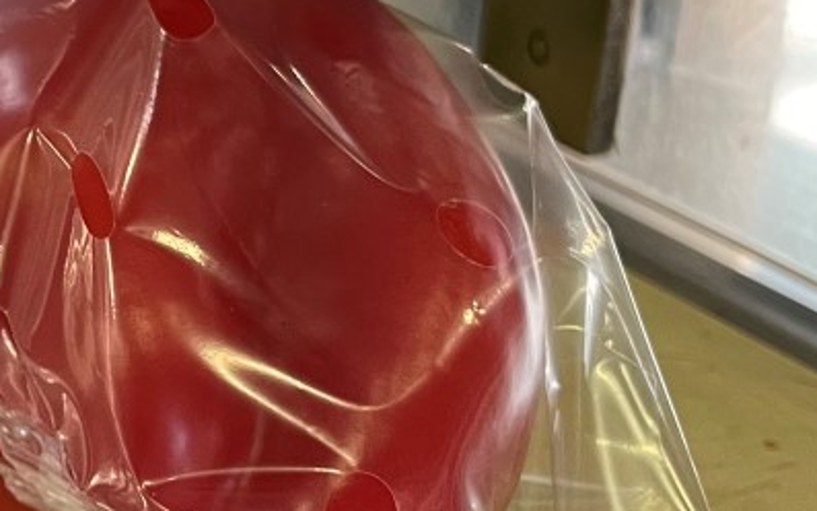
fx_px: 2226
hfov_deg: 19.2
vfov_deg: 13.0
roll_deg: +0.2
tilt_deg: -21.0
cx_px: -247
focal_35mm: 100
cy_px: 148
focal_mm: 4.2
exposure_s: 1/50
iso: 160
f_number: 1.6
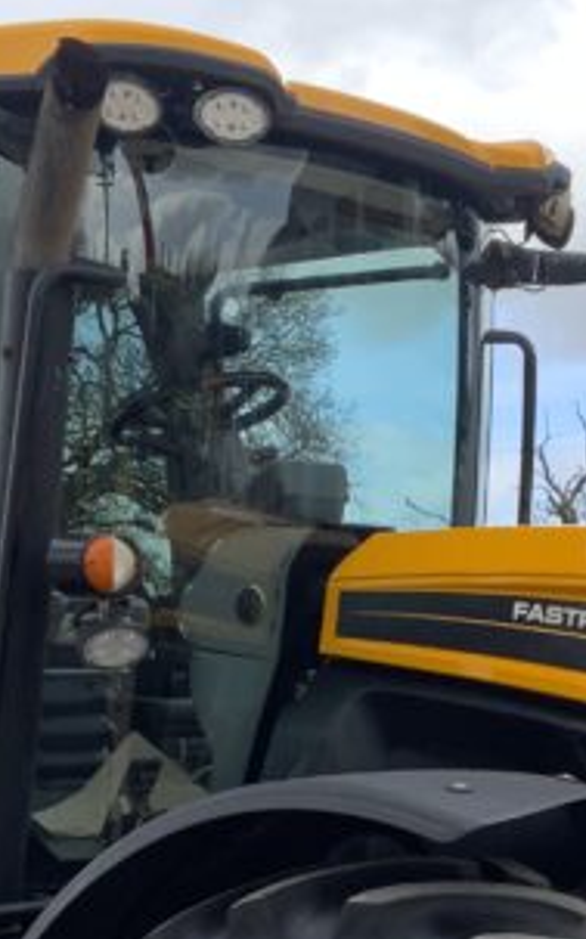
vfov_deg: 19.6
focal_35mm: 104
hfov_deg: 12.5
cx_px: 391
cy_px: 886
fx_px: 2661
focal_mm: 3
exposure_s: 1/316
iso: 16
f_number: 1.8
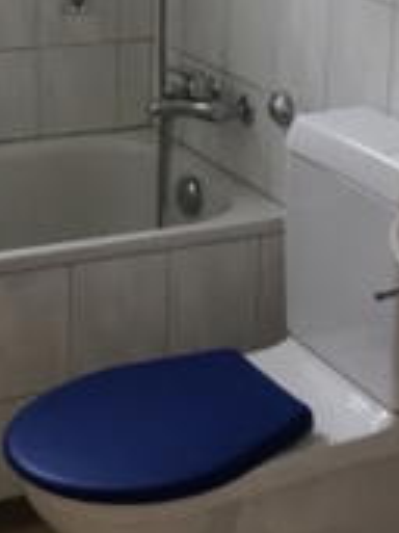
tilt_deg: -15.7
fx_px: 1308
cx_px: 148
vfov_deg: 22.7
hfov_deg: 17.3
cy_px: 103
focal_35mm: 85
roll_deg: -0.5
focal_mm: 4.15
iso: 50
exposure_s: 1/33
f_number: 2.2
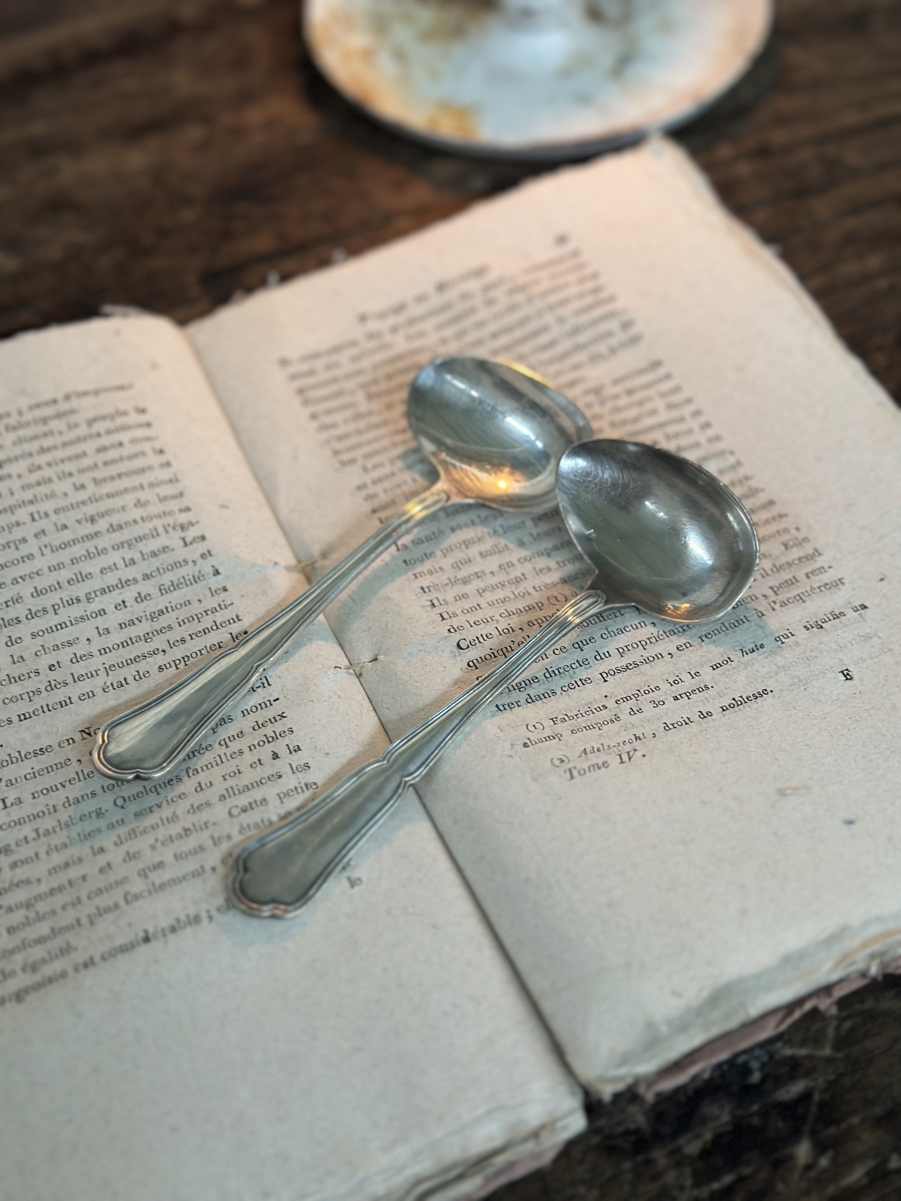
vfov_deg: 39.7
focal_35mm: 48
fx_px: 1666
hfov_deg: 30.3
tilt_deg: -50.3
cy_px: 600
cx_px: 450
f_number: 1.78
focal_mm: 6.86
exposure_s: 1/60
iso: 320
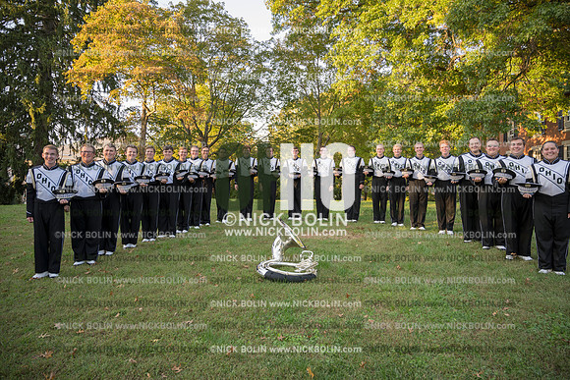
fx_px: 396
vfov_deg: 51.3
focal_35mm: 25
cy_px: 190
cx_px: 285
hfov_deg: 71.5
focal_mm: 25
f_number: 4
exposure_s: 1/80
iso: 125
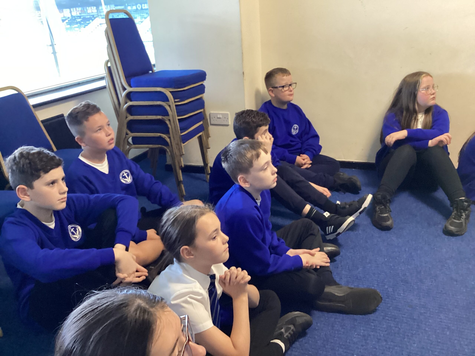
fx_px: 425
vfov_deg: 45.4
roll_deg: +3.4
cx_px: 238
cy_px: 178
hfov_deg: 58.4
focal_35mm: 31
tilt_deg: -20.9
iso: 400
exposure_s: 1/33
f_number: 2.4
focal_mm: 3.3
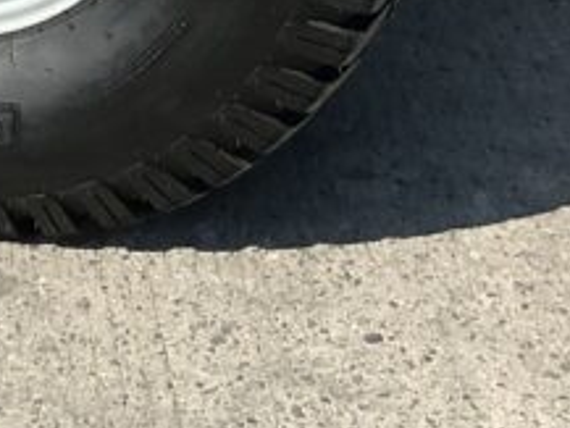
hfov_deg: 14.8
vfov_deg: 10.5
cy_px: -352
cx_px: 45
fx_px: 2175
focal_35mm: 132
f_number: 1.8
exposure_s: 1/1626
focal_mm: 3
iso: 25
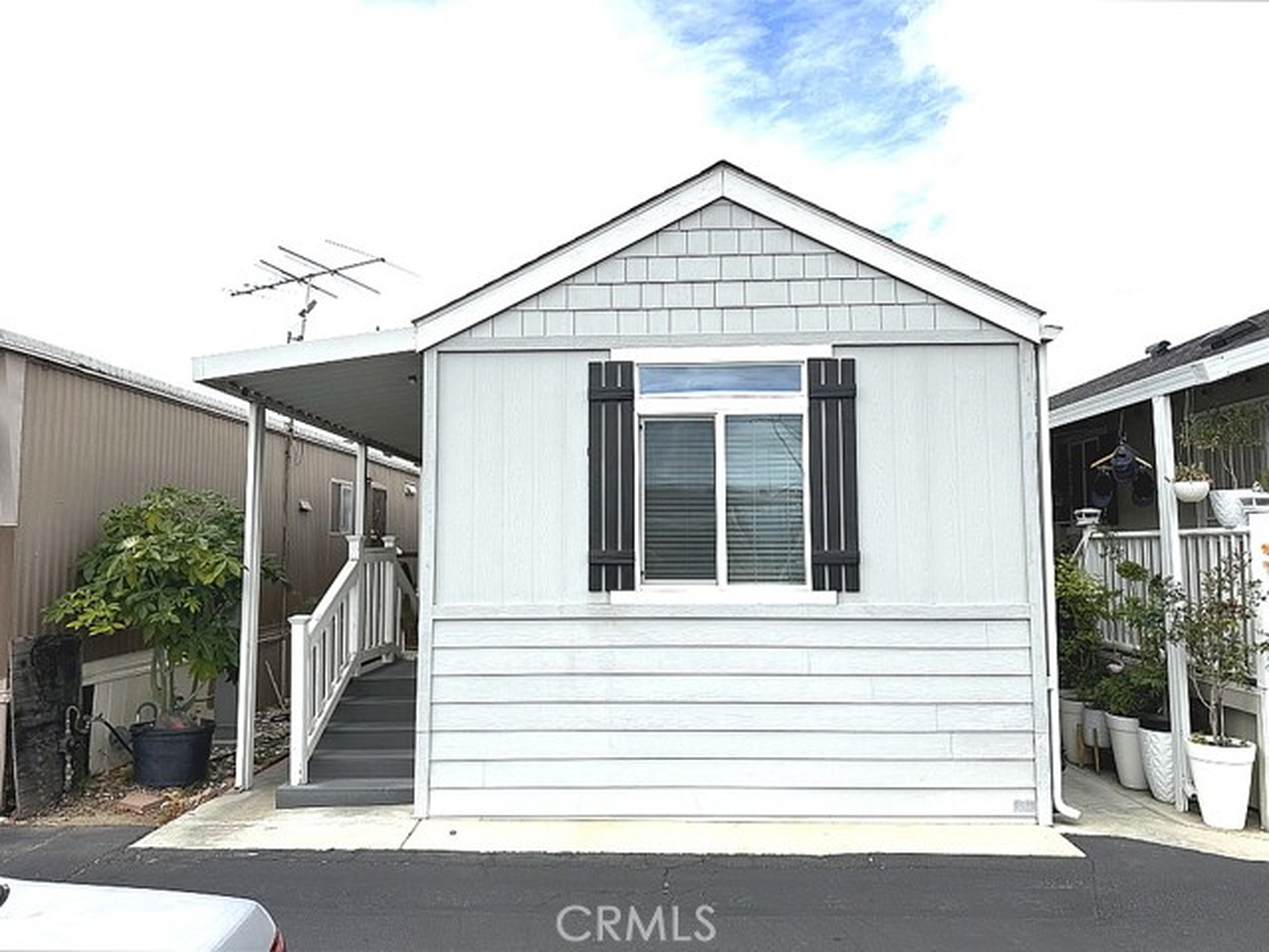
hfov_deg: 71.6
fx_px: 880
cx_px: 634
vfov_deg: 56.8
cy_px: 476
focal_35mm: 24
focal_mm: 6.76
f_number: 1.78
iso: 80
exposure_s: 1/8130
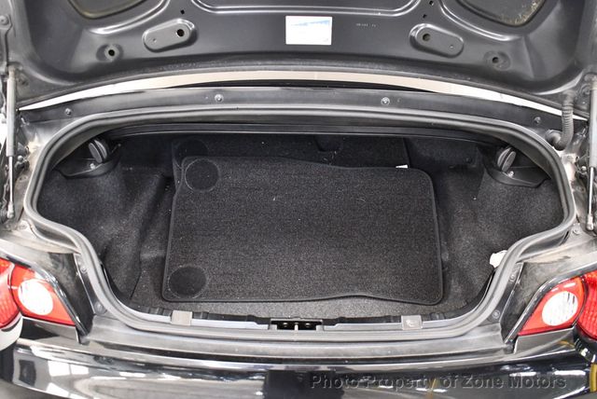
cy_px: 200
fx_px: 598
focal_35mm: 36
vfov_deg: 36.9
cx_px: 298
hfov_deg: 53.1
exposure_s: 1/60
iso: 4000
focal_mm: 18
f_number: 3.5
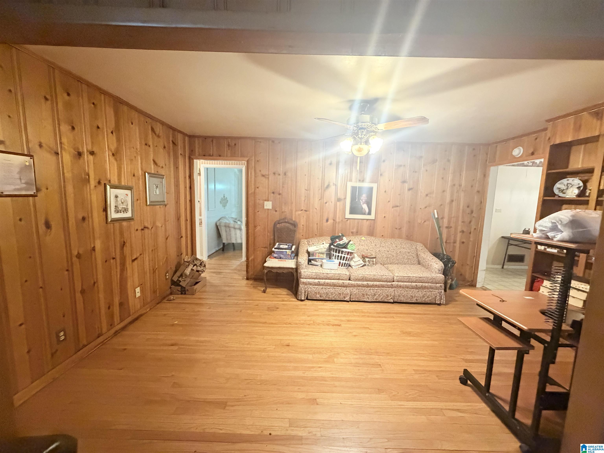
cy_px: 226
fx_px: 244
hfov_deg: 102.1
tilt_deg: -6.7
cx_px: 302
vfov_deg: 85.7
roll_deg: -1.8
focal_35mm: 14
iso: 800
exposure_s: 1/60
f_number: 2.2
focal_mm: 2.22
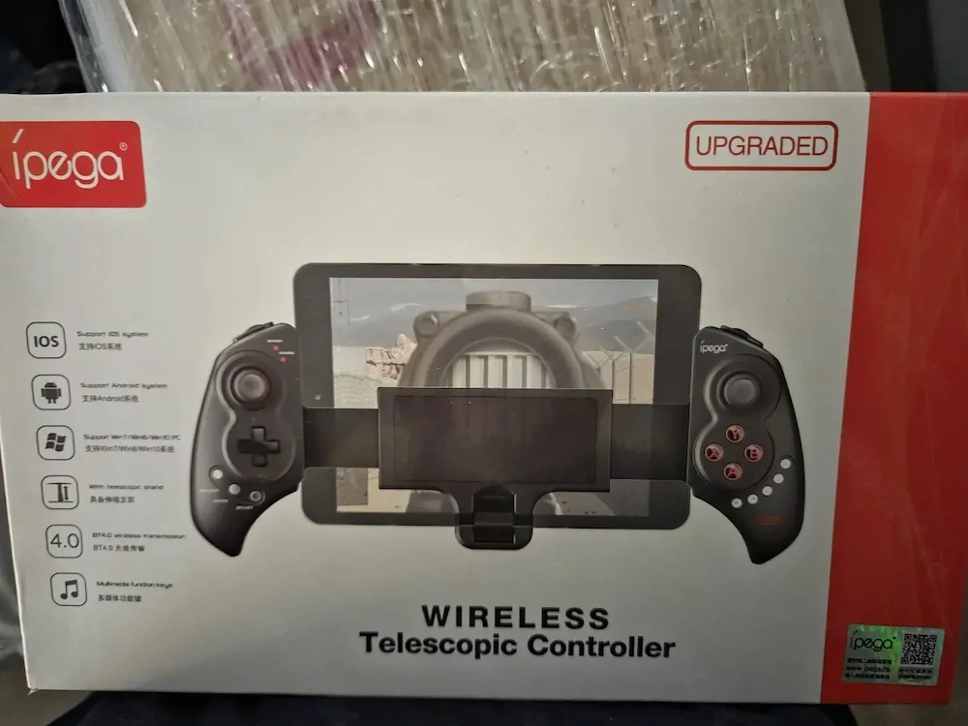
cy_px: 363
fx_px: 643
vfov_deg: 58.9
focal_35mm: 23
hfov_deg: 73.9
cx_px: 484
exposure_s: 1/20
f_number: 1.8
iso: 1600
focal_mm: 5.4
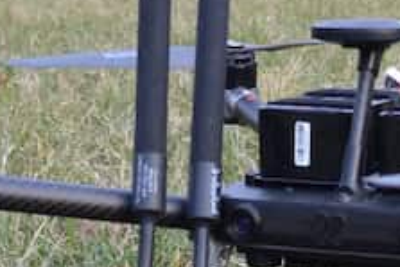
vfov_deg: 9.2
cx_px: 332
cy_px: 270
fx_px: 1645
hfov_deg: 13.8
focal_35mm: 148
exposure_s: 1/125
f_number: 5.6
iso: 250
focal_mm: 22
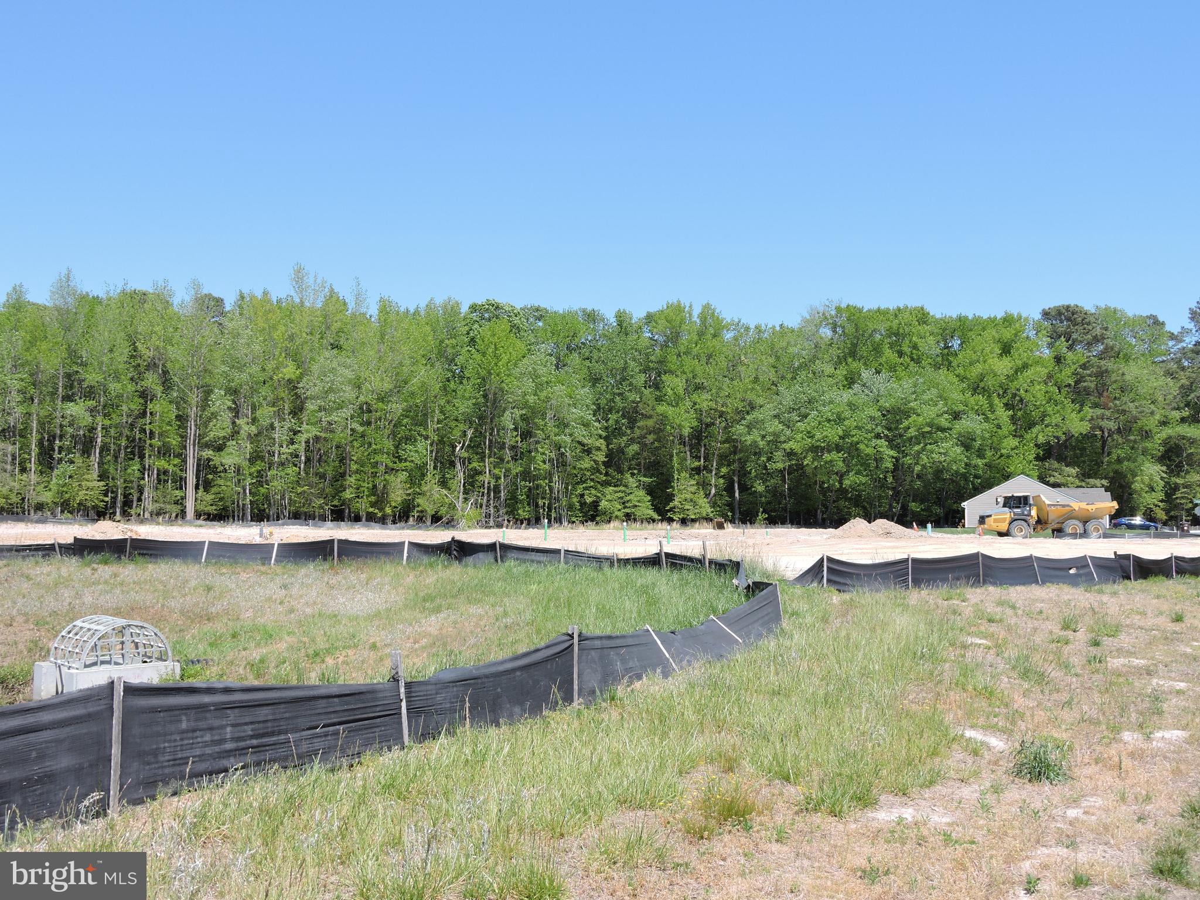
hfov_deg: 55.4
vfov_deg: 42.9
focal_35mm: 33
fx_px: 1144
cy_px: 450
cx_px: 600
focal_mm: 5.9
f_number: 3.6
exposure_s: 1/640
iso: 100
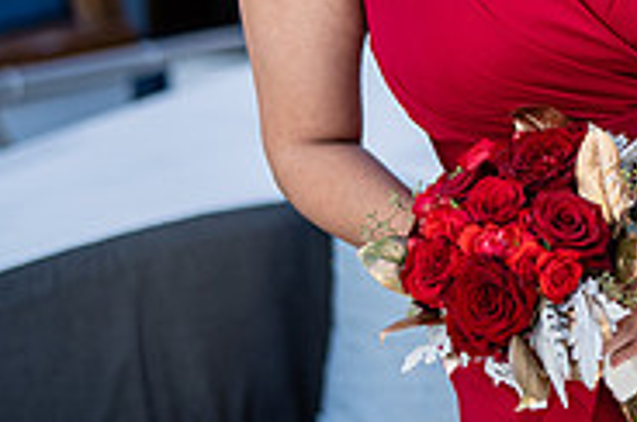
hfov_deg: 12.6
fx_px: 2791
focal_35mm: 158
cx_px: 834
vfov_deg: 8.5
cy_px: -140
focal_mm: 50
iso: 160
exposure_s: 1/4000
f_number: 1.4
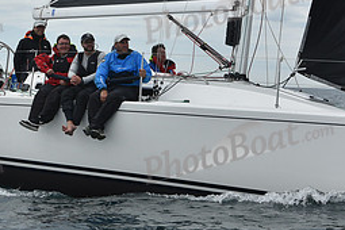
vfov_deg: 8.6
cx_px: 74
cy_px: 98
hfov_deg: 12.9
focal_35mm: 159
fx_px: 1524
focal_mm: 70
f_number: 10
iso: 250
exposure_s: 1/800
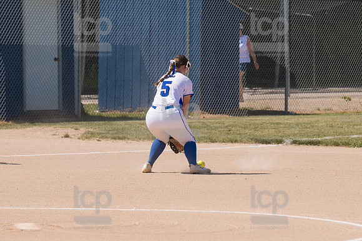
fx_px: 2864
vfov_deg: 4.8
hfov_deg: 7.2
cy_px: 120
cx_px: 181
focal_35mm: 285
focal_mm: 190
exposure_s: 1/1600
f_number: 5.6
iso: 250
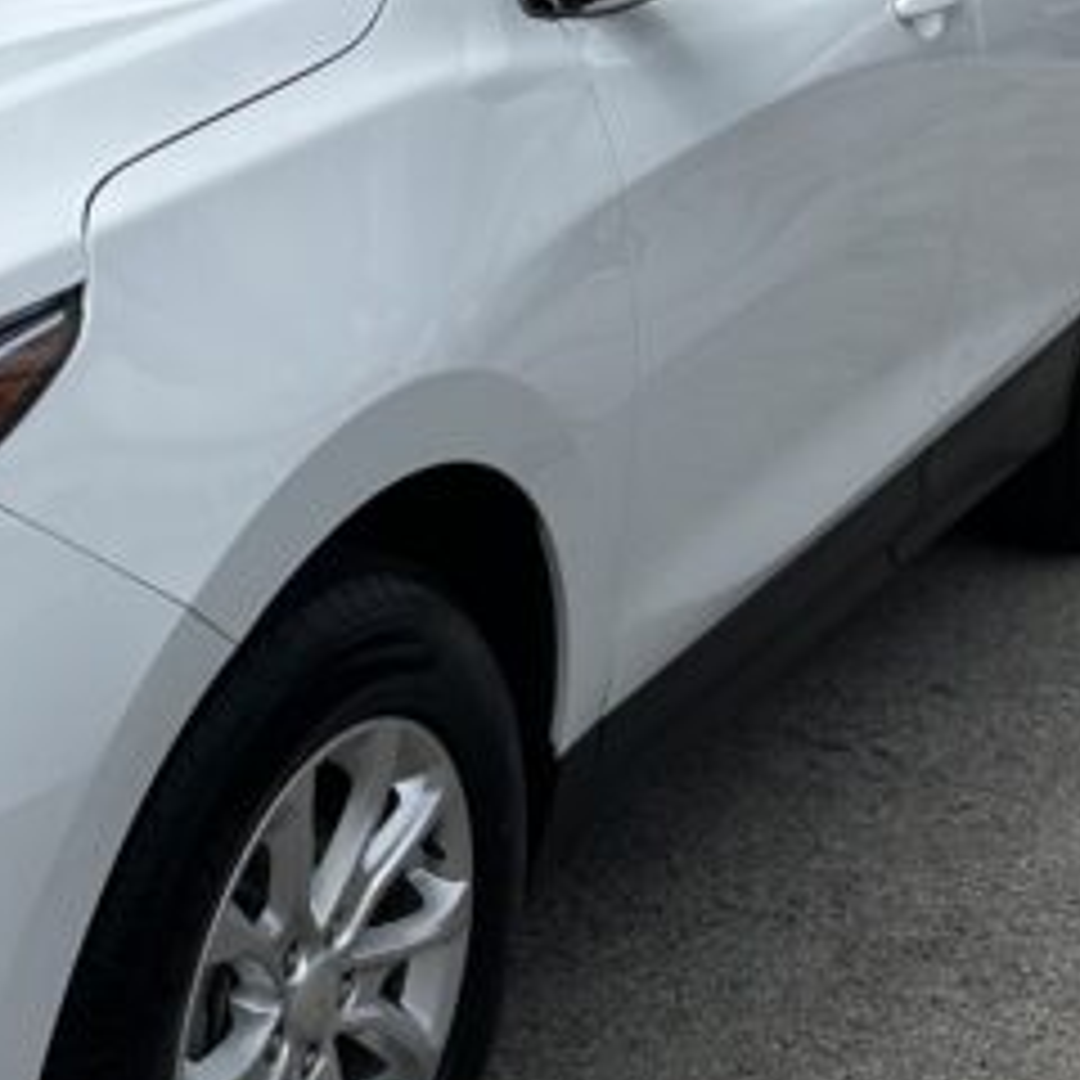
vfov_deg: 17.6
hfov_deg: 17.0
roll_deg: -3.0
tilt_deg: -12.4
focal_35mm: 98
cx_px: -198
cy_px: 212
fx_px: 3459
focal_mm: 5.7
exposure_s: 1/8696
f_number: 1.5
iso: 50
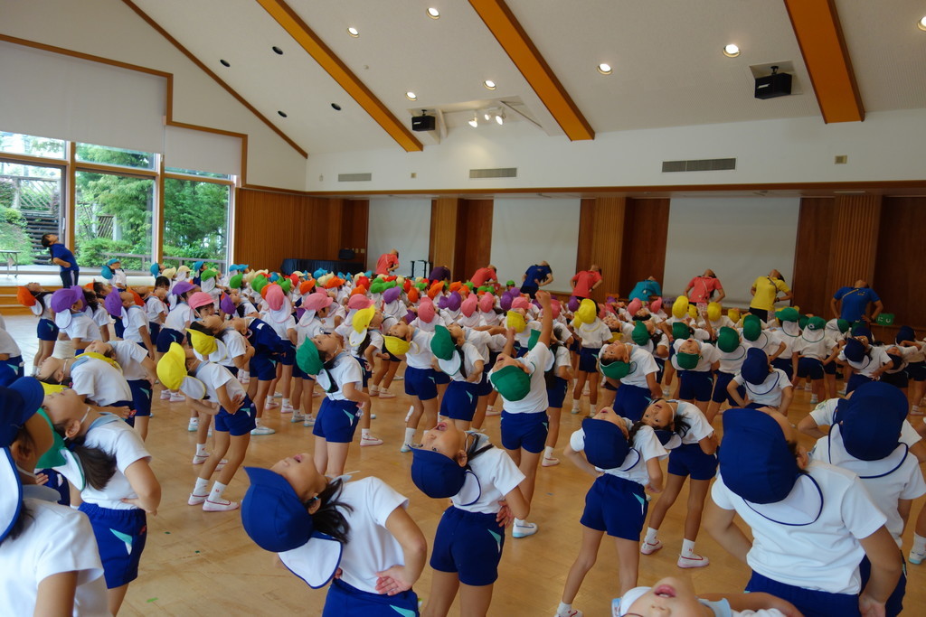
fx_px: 720
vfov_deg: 46.4
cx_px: 463
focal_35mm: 28
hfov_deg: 65.5
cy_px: 308
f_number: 2
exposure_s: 1/100
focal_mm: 10.4
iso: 125
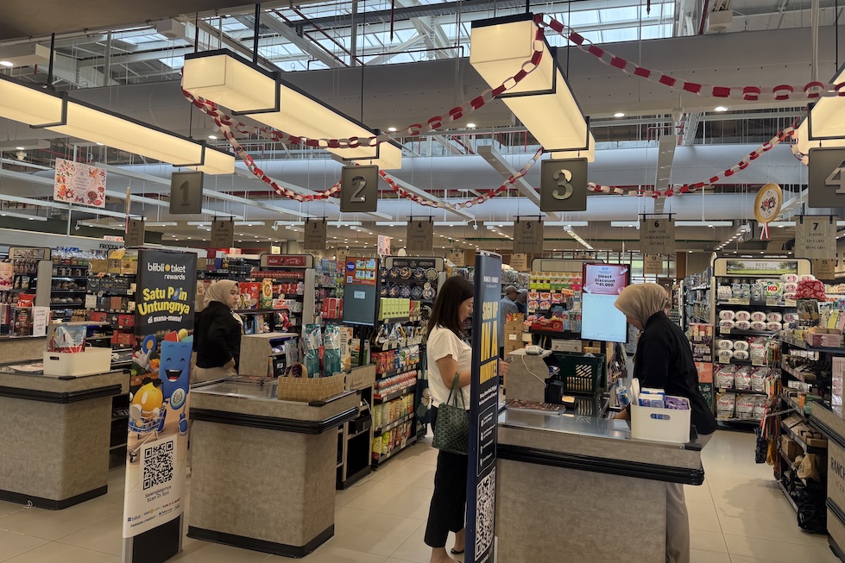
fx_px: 610
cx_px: 426
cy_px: 250
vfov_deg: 49.5
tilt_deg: +3.1
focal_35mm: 26
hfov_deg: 69.4
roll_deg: -1.7
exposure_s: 1/100
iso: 64
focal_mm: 6.76
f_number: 1.78
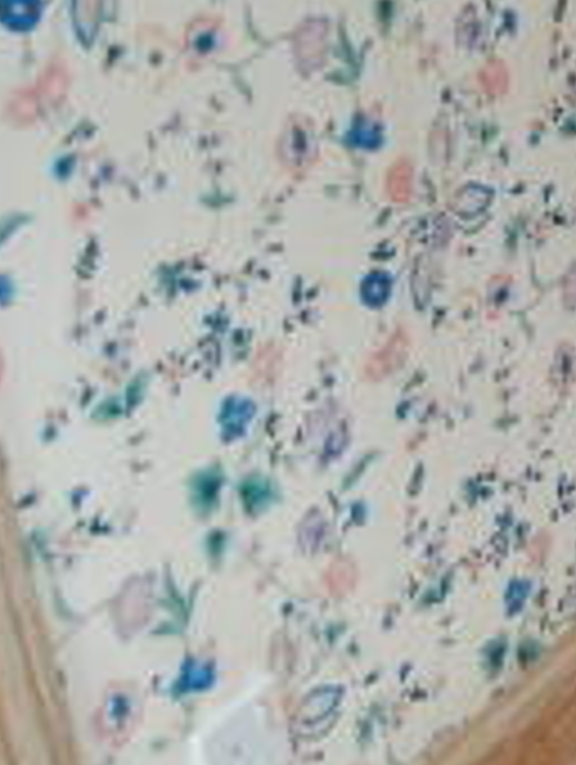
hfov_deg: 11.7
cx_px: 1440
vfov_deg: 19.4
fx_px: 2213
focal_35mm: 100
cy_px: 140
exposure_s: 1/60
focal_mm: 18
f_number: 3.5
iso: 400
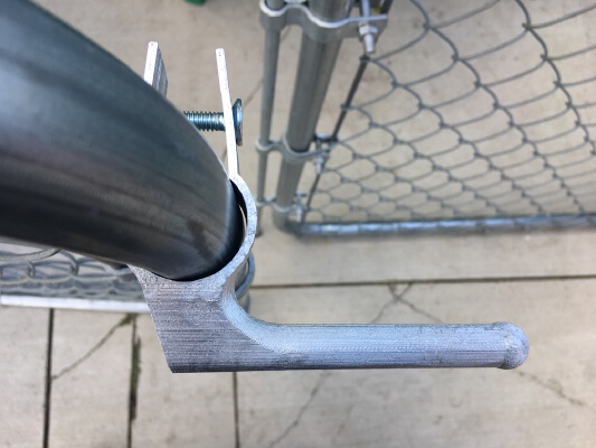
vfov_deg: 48.2
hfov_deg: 61.6
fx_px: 499
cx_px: 298
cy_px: 224
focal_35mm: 29
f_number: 2.2
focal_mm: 4.15
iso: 25
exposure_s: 1/178
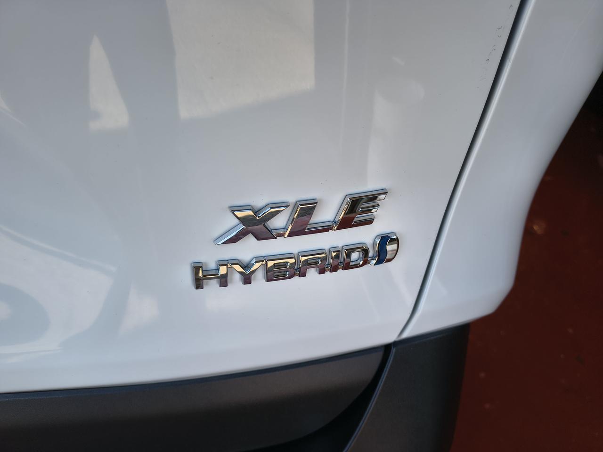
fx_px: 418
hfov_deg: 71.6
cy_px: 226
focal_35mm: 24
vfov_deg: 56.8
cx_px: 302
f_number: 1.8
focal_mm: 5.56
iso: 100
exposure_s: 1/271
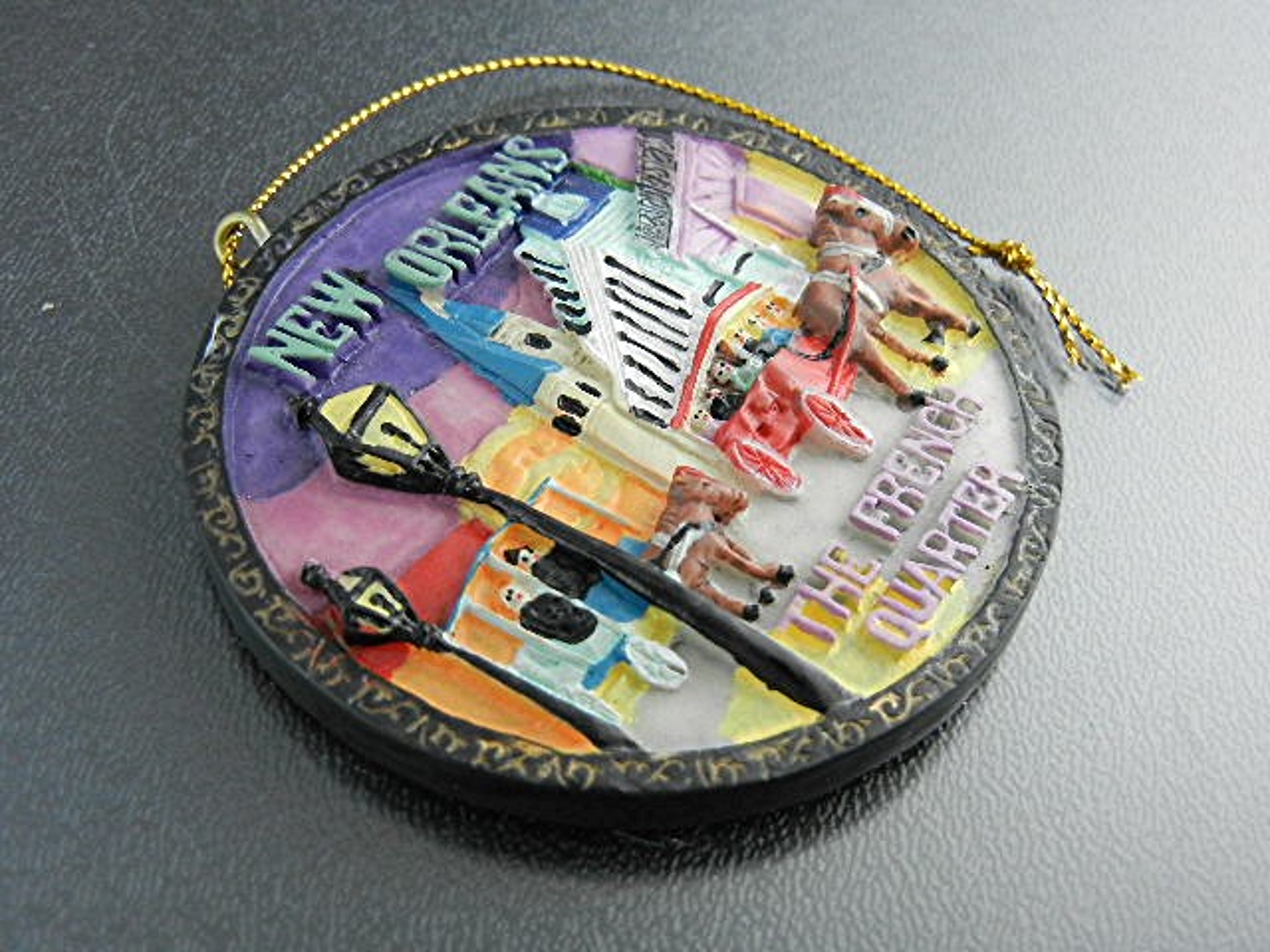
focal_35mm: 45
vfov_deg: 32.2
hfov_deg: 42.1
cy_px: 476
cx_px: 635
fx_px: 1651
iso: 200
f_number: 3.8
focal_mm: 8.1
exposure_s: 1/6.3
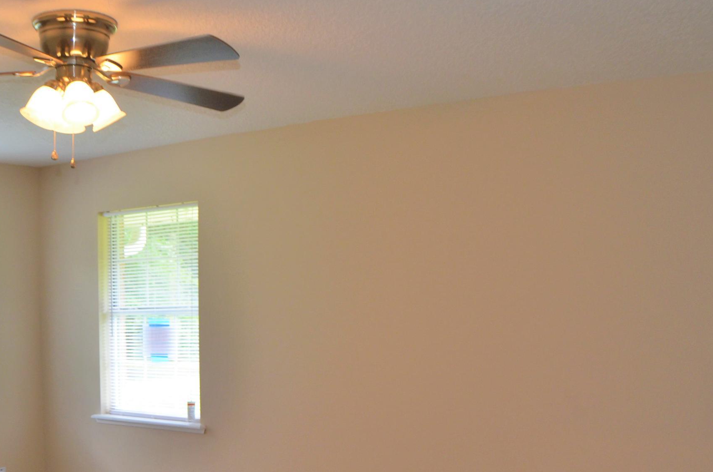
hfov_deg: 34.5
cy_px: 359
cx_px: 374
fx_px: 1146
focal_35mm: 58
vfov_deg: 23.0
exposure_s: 1/60
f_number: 3.5
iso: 400
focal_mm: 22
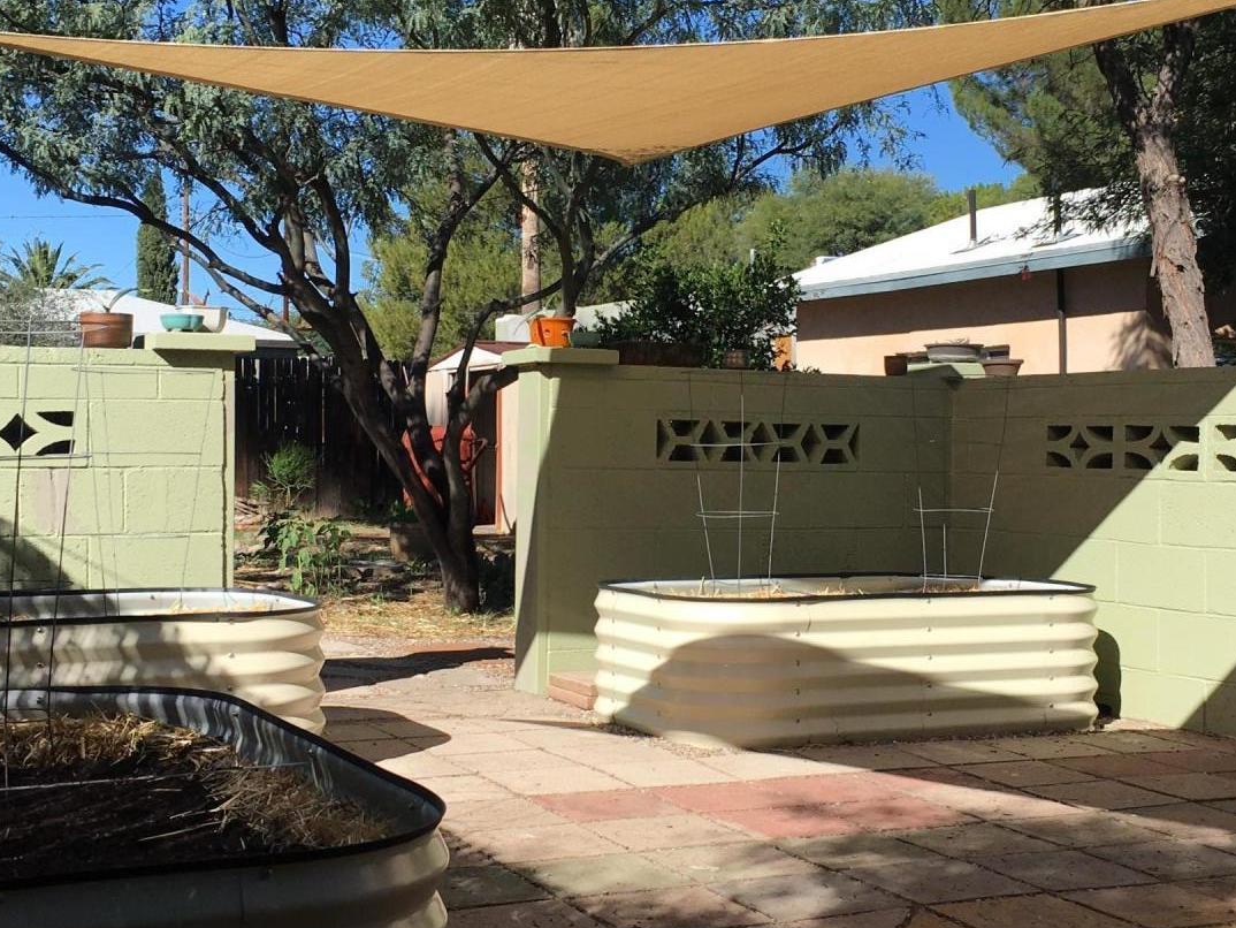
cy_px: 439
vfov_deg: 27.0
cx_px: 626
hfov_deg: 35.5
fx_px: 1929
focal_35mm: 54
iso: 25
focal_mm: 4.15
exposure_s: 1/1508
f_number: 2.2
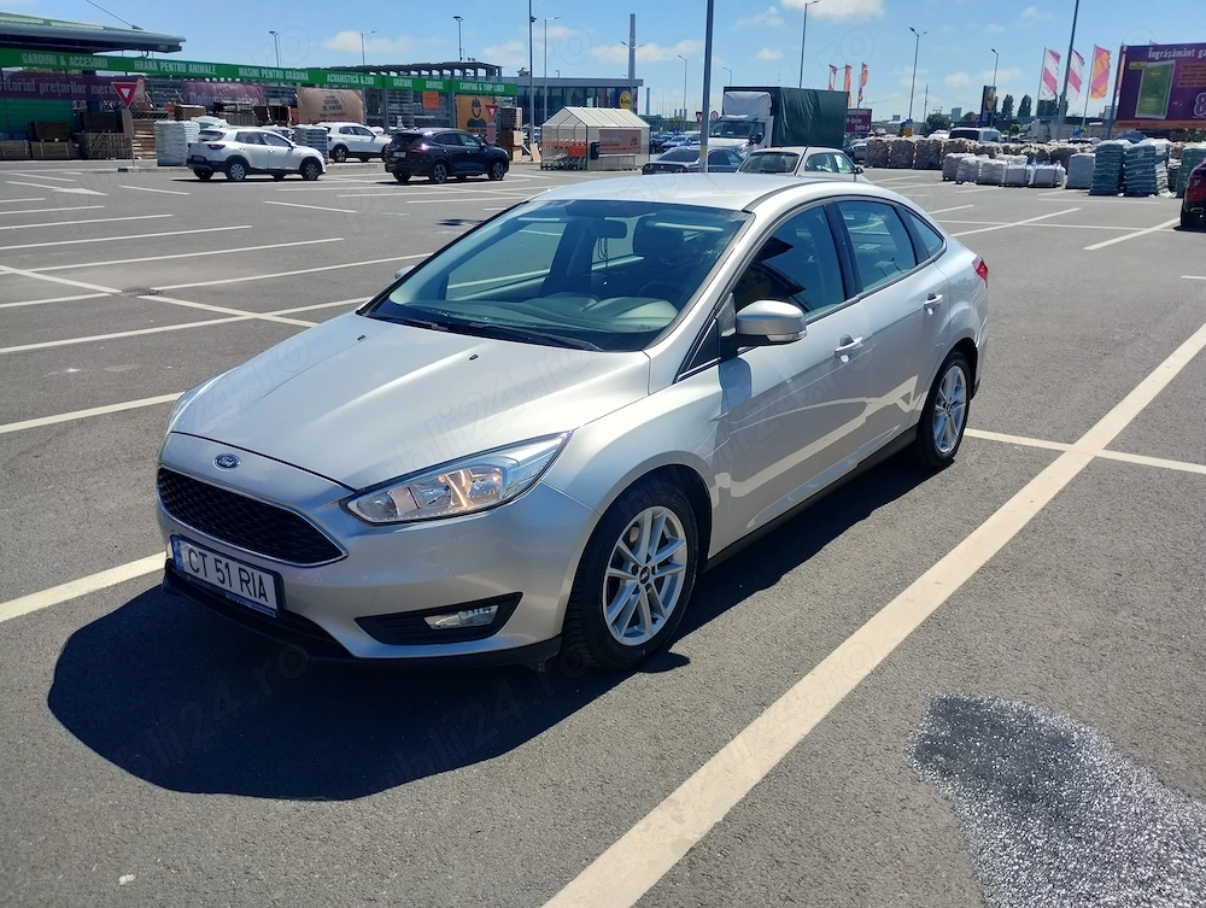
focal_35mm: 28
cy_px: 454
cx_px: 603
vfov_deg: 49.9
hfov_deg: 63.4
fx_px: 977
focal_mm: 4.27
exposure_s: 1/1247
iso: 100
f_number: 1.8
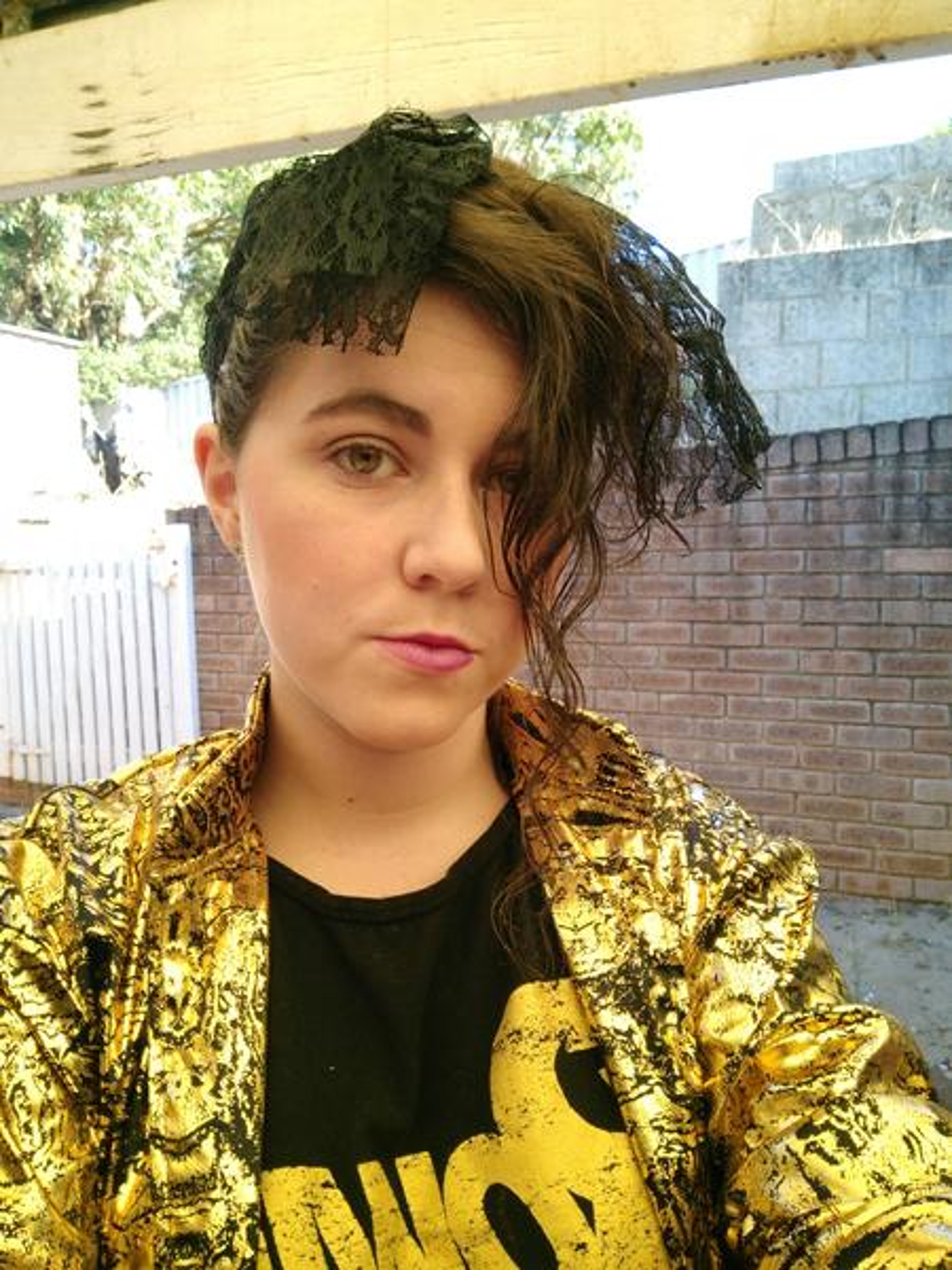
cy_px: 635
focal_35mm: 21
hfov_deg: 63.4
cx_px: 476
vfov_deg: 79.0
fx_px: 770
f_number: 2
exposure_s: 1/188
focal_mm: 3.57
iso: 100
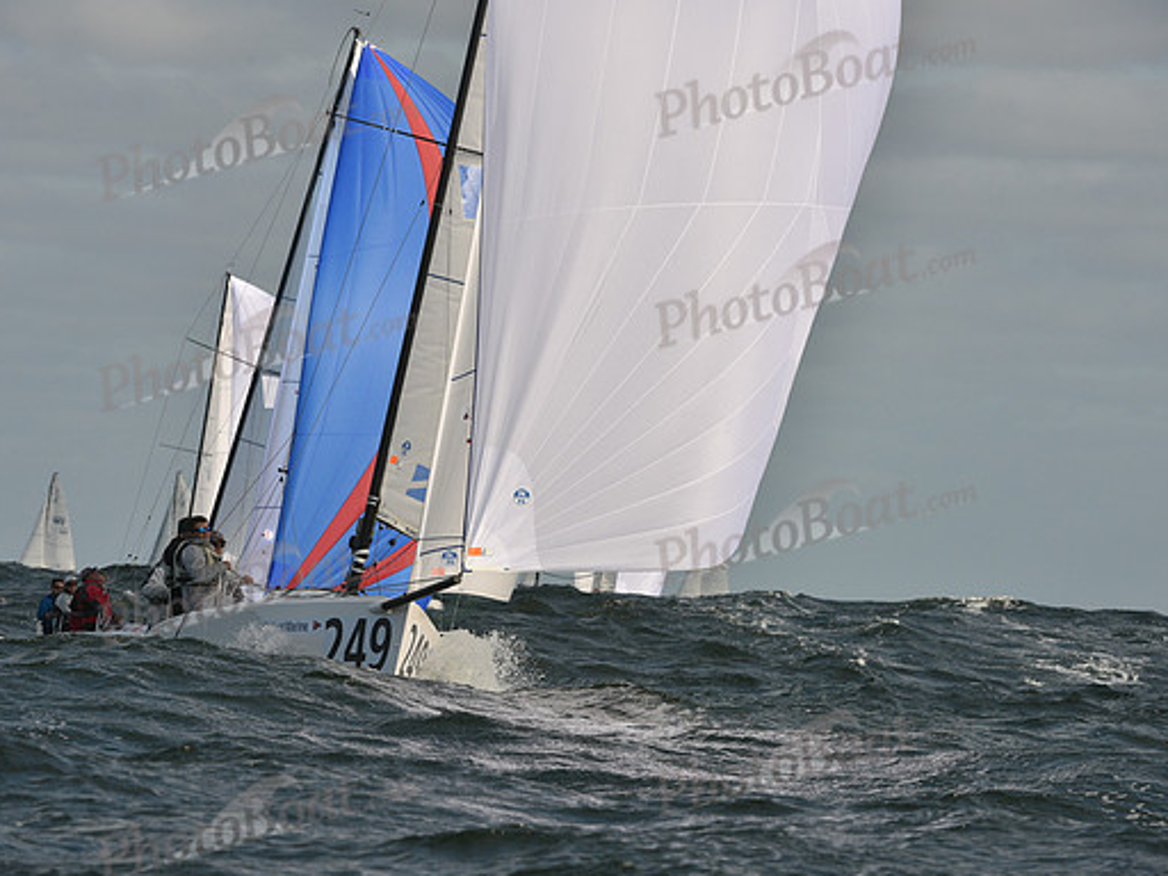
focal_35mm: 316
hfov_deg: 6.3
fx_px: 10662
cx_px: 538
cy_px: 439
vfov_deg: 4.7
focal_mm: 290
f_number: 10
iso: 320
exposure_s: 1/1000
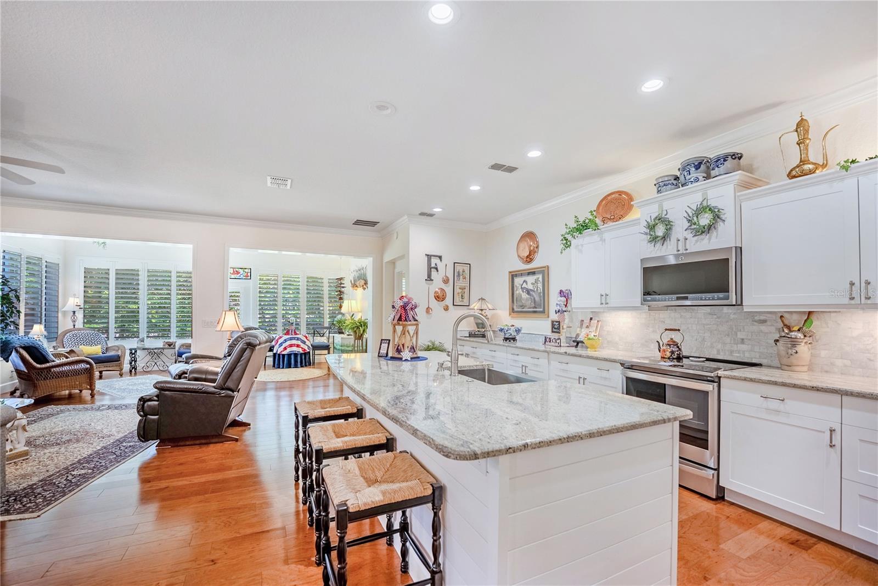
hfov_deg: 104.2
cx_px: 439
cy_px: 293
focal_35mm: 14
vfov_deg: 81.3
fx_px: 342
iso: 1600
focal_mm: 14
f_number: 3.5
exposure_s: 1/2500
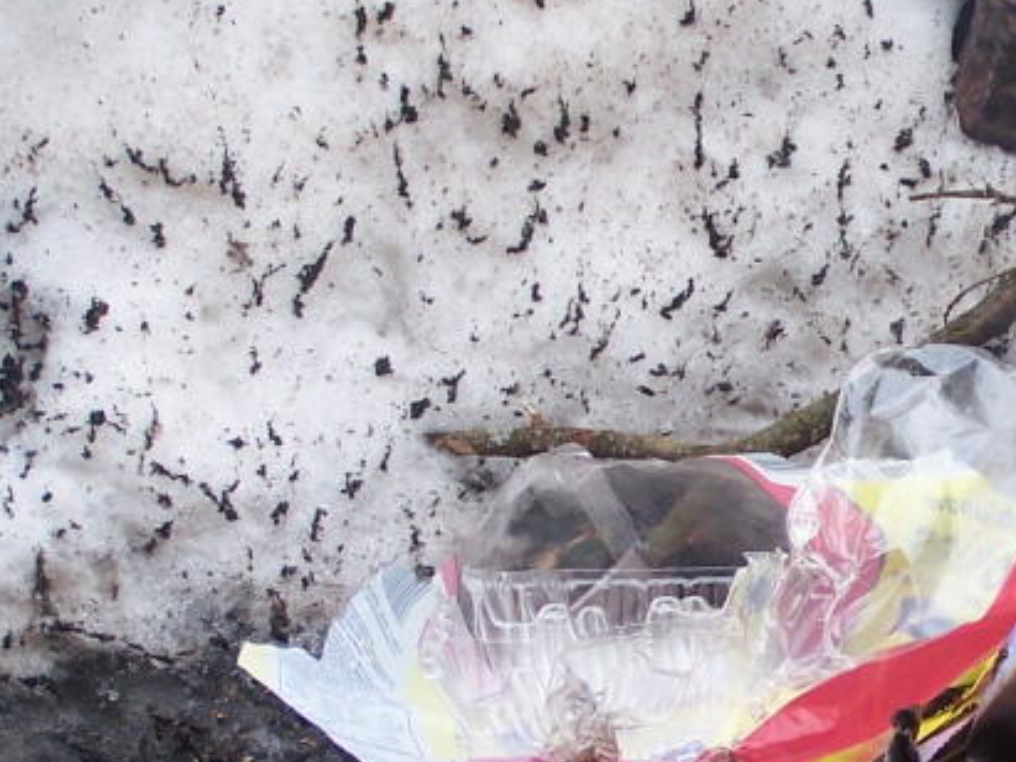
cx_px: 1187
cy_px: 500
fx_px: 4900
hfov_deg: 11.6
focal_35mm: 167
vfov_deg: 8.9
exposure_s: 1/125
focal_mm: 11.1
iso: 80
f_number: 3.2
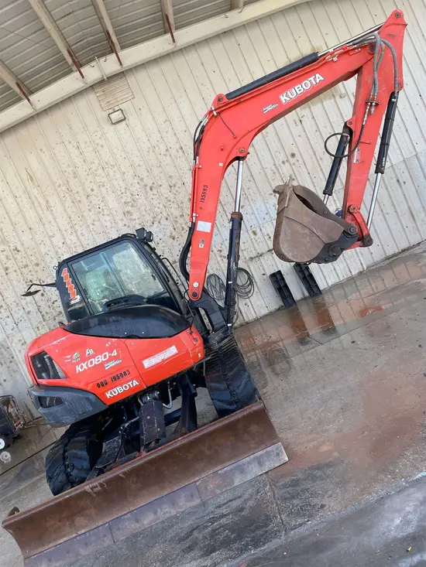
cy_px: 284
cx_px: 213
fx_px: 426
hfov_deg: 53.1
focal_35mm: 26
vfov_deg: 67.3
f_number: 1.6
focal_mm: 4.2
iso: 50
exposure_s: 1/587
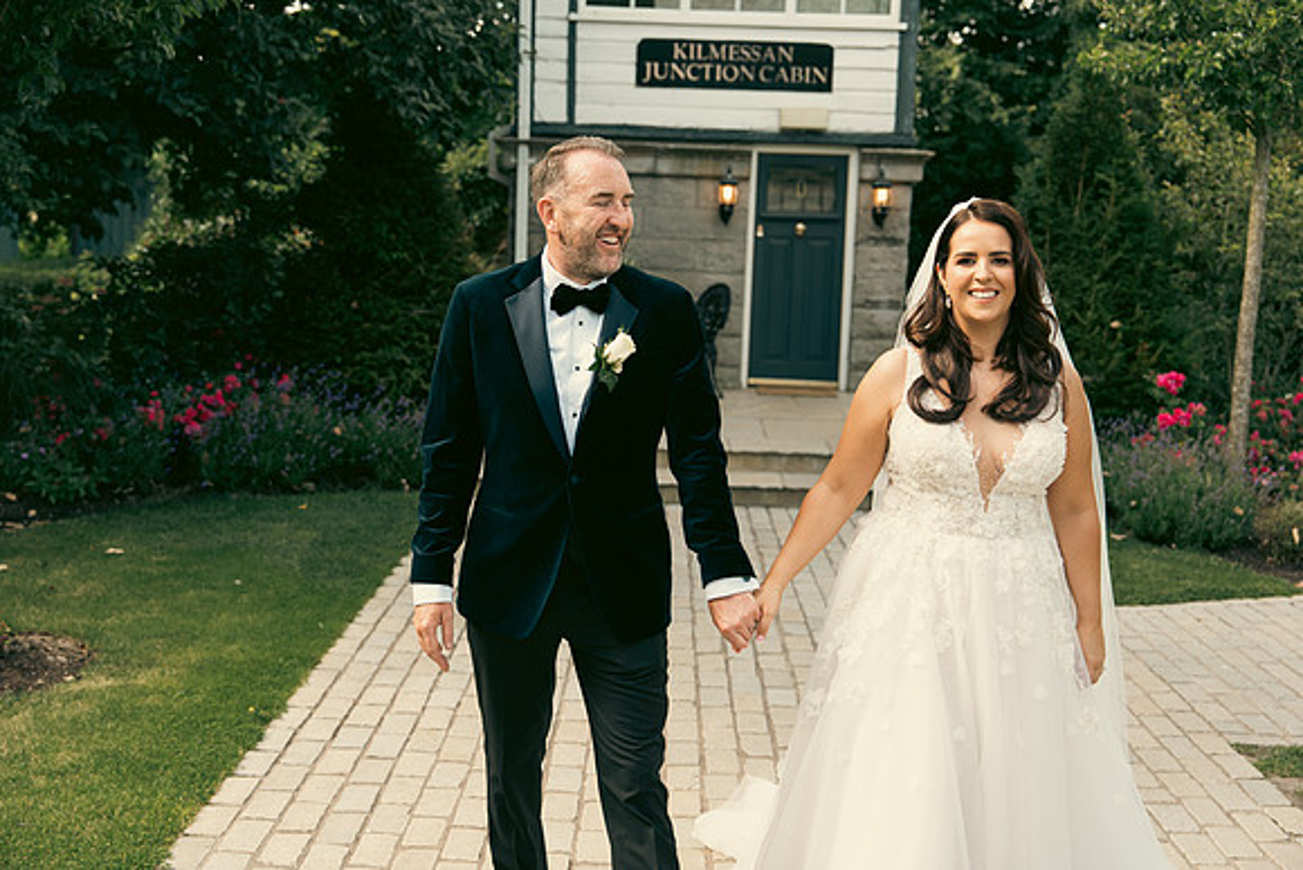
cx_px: 652
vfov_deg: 31.9
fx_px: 1520
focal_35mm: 42
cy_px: 435
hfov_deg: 46.4
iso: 250
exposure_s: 1/500
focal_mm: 42
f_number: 3.5
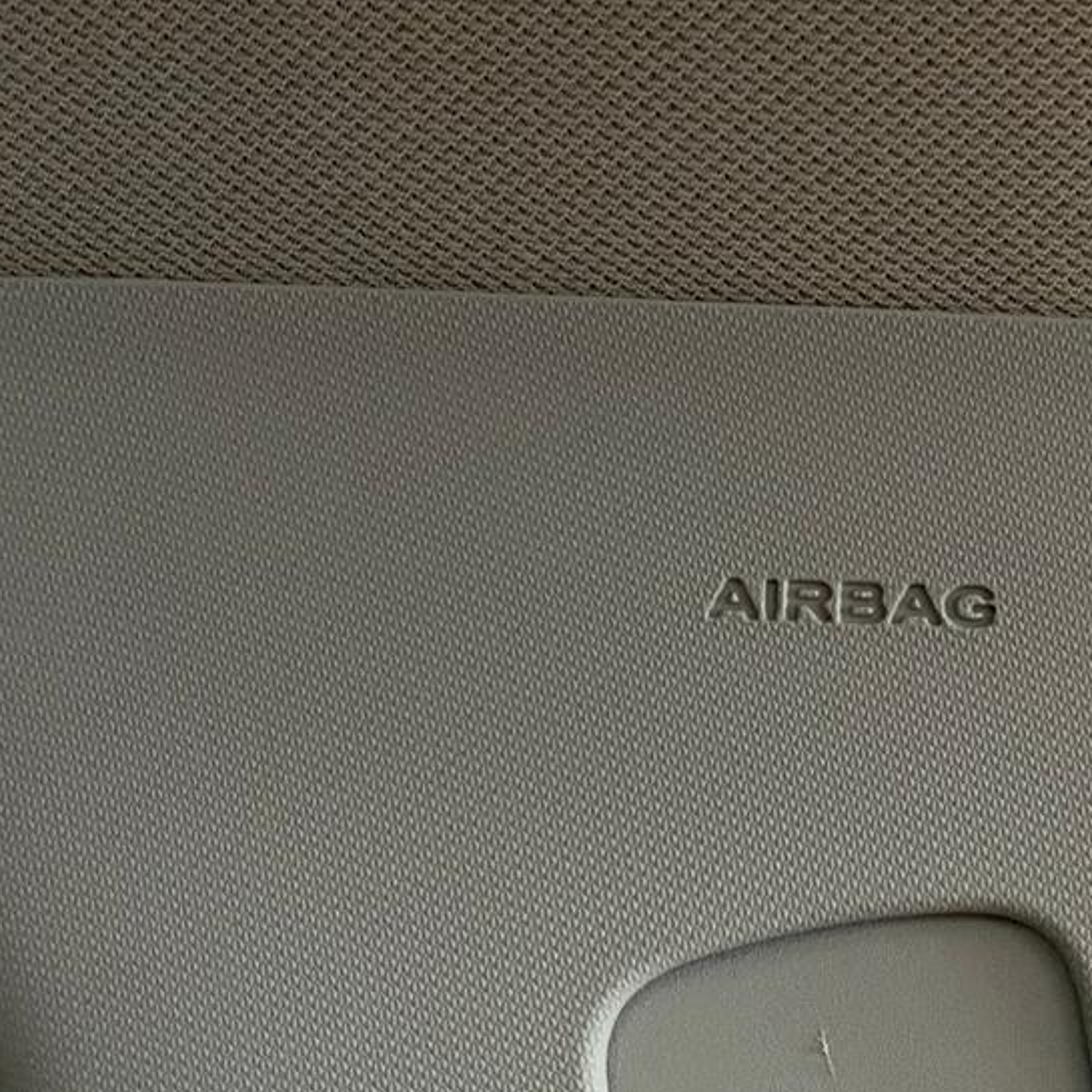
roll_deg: -4.3
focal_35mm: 54
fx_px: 1927
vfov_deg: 31.6
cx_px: 880
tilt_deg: +31.3
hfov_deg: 30.8
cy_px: 543
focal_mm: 4.25
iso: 640
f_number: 1.8
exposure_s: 1/30
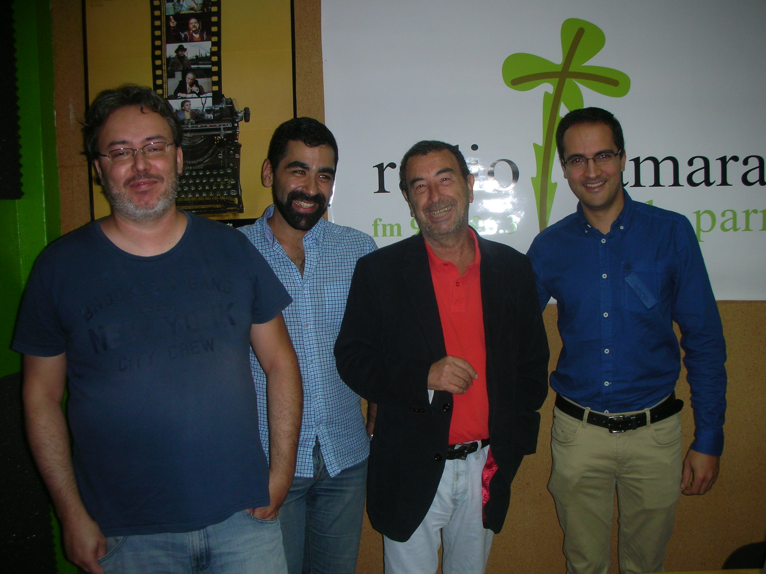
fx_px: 774
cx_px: 383
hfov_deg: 52.6
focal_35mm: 35
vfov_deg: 40.7
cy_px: 287
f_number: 3
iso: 50
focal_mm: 5.8
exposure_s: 1/60.1
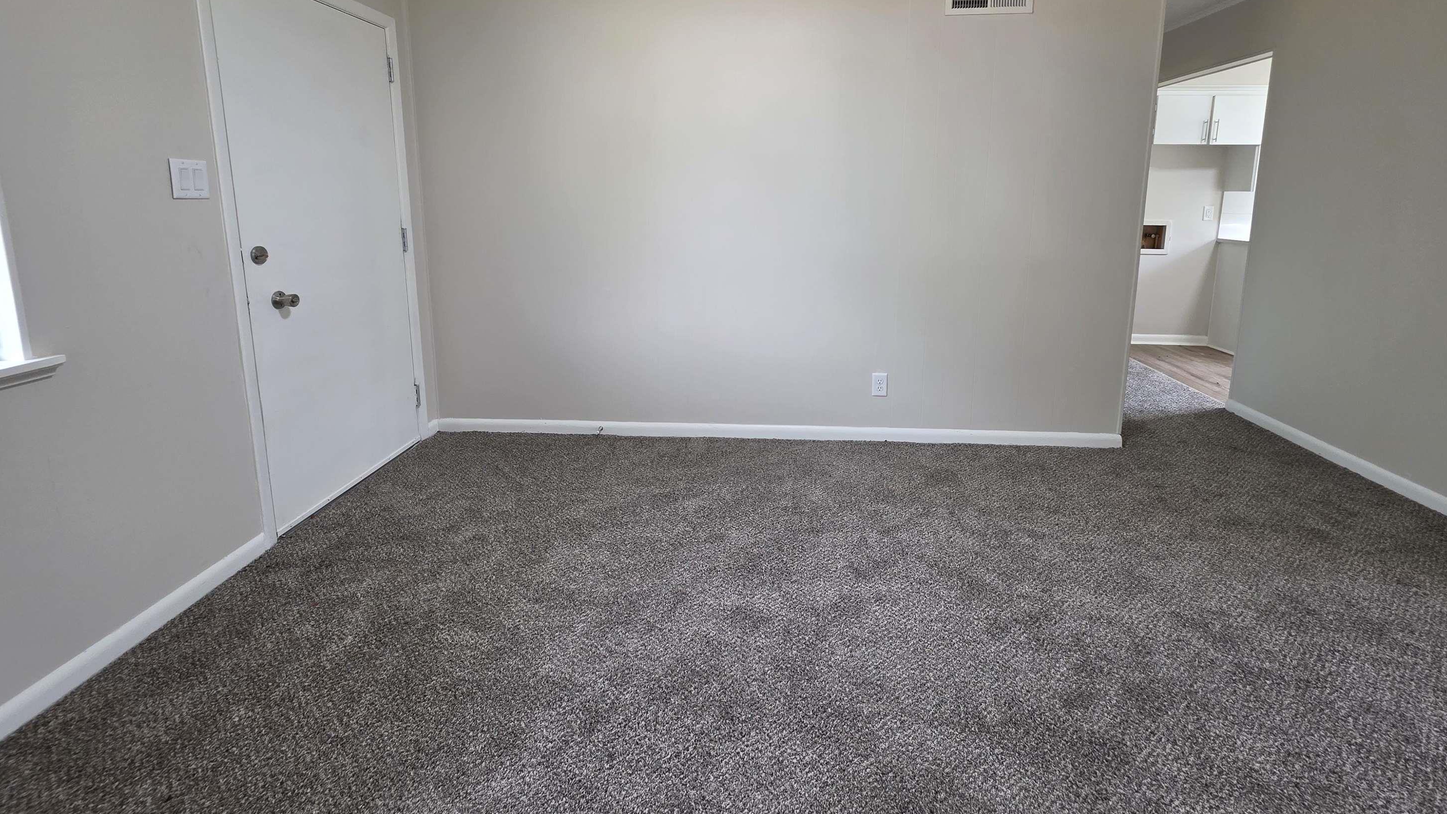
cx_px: 742
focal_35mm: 15
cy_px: 297
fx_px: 576
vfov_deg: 69.2
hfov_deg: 103.0
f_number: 1.9
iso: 160
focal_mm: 2.2
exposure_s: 1/60
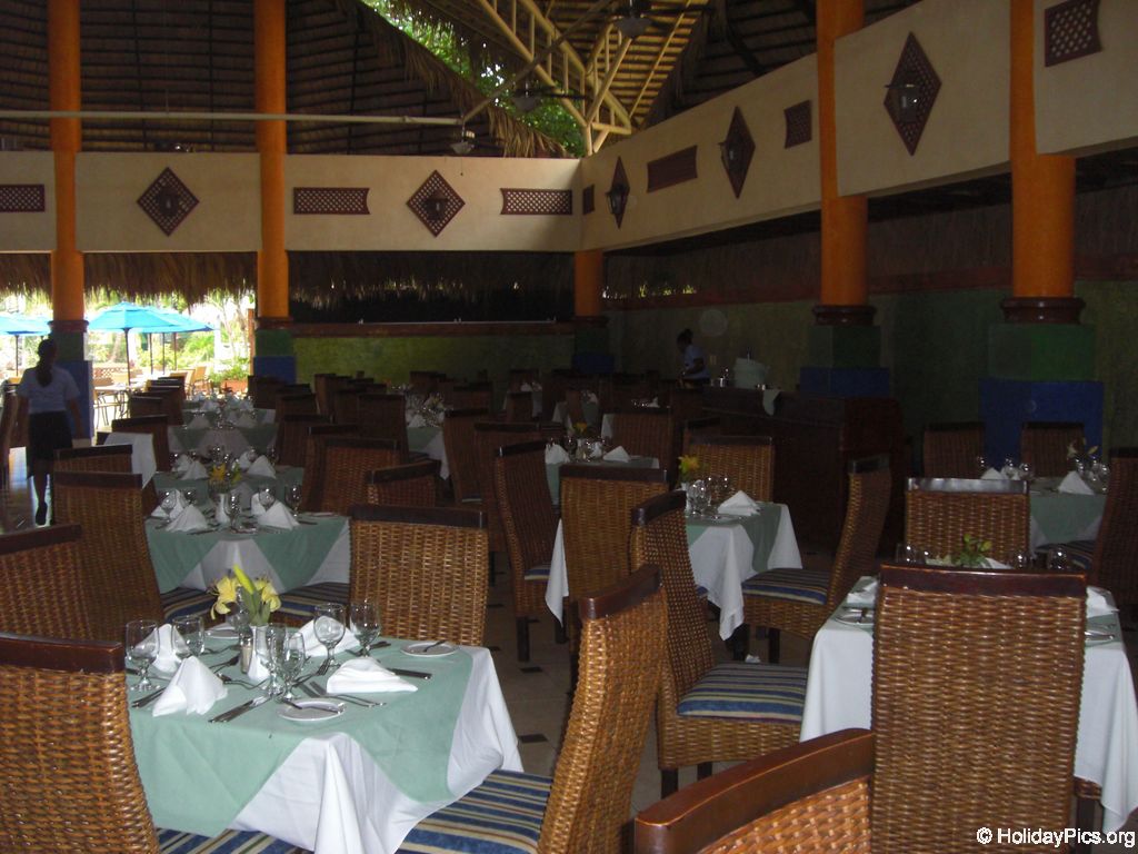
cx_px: 569
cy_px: 427
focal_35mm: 38
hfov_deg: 49.0
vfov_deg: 37.7
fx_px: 1249
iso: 200
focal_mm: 6.2
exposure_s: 1/60
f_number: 2.7
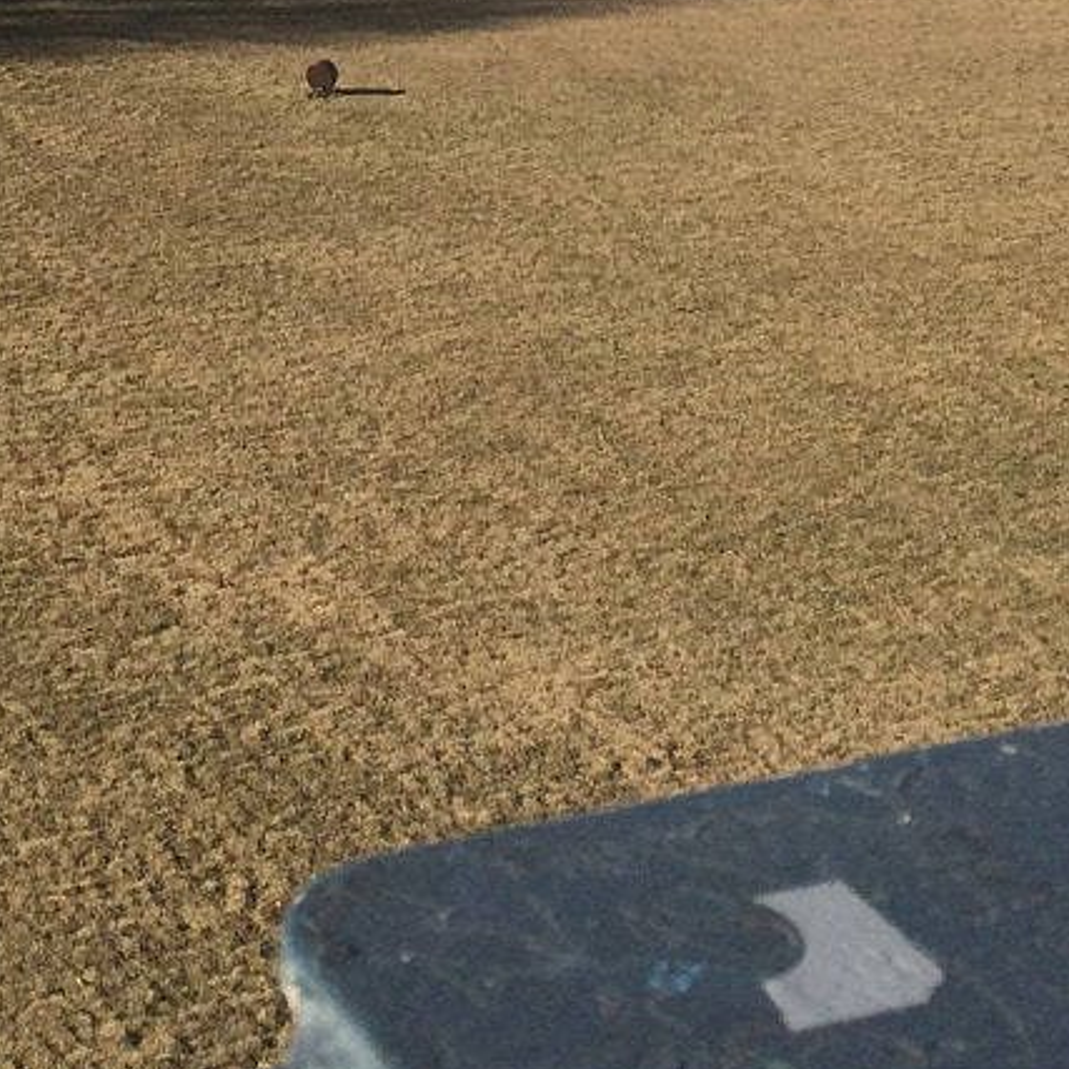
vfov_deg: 16.6
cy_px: -498
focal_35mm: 96
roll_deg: +2.4
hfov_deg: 17.9
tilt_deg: -4.7
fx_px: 3354
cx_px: 210
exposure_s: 1/2160
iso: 32
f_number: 2.2
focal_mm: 4.15
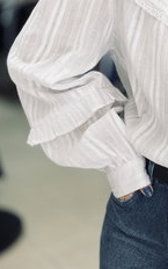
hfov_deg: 16.8
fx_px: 535
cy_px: 59
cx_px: 219
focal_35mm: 73
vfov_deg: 27.7
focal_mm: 2.71
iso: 80
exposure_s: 1/114
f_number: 1.9
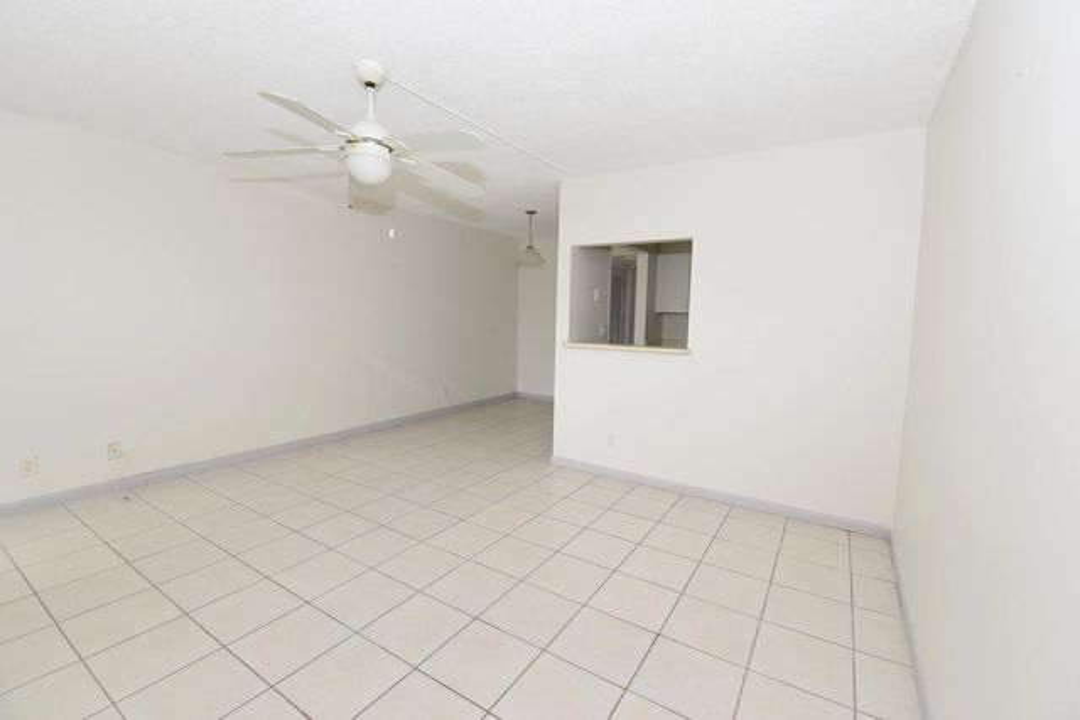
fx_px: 450
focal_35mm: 15
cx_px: 540
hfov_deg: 100.4
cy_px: 360
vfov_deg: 77.4
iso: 800
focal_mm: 15
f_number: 4.5
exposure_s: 1/80
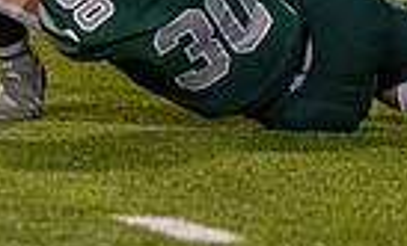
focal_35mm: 995
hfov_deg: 2.1
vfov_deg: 1.3
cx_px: 23
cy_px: -169
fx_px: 10943
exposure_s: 1/1250
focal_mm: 200
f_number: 2.8
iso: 4000
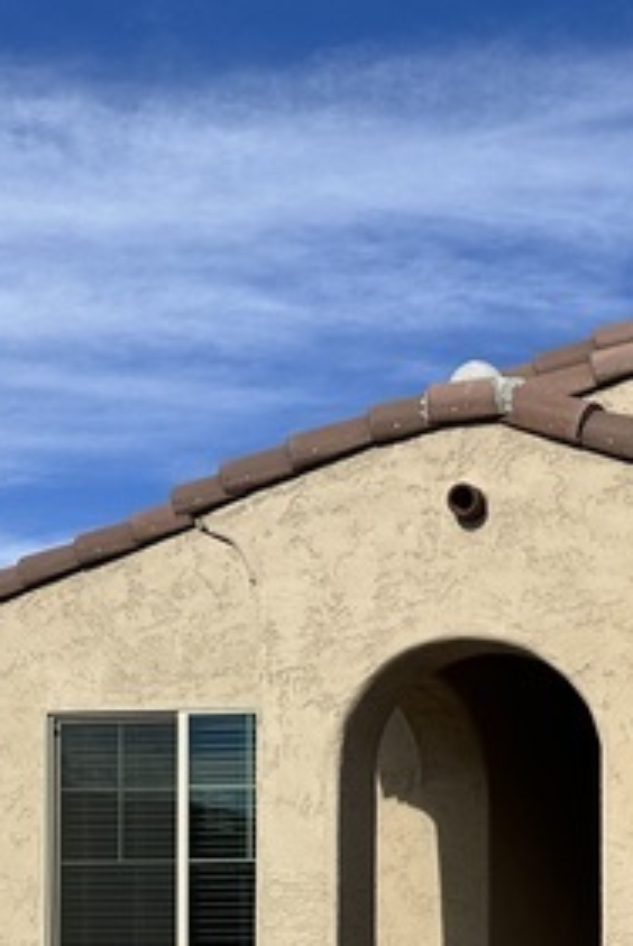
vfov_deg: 26.7
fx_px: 1868
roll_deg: -0.2
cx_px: 1084
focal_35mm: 71
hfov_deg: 16.6
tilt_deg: +4.0
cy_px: 970
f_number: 1.78
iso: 80
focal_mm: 6.86
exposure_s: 1/8197
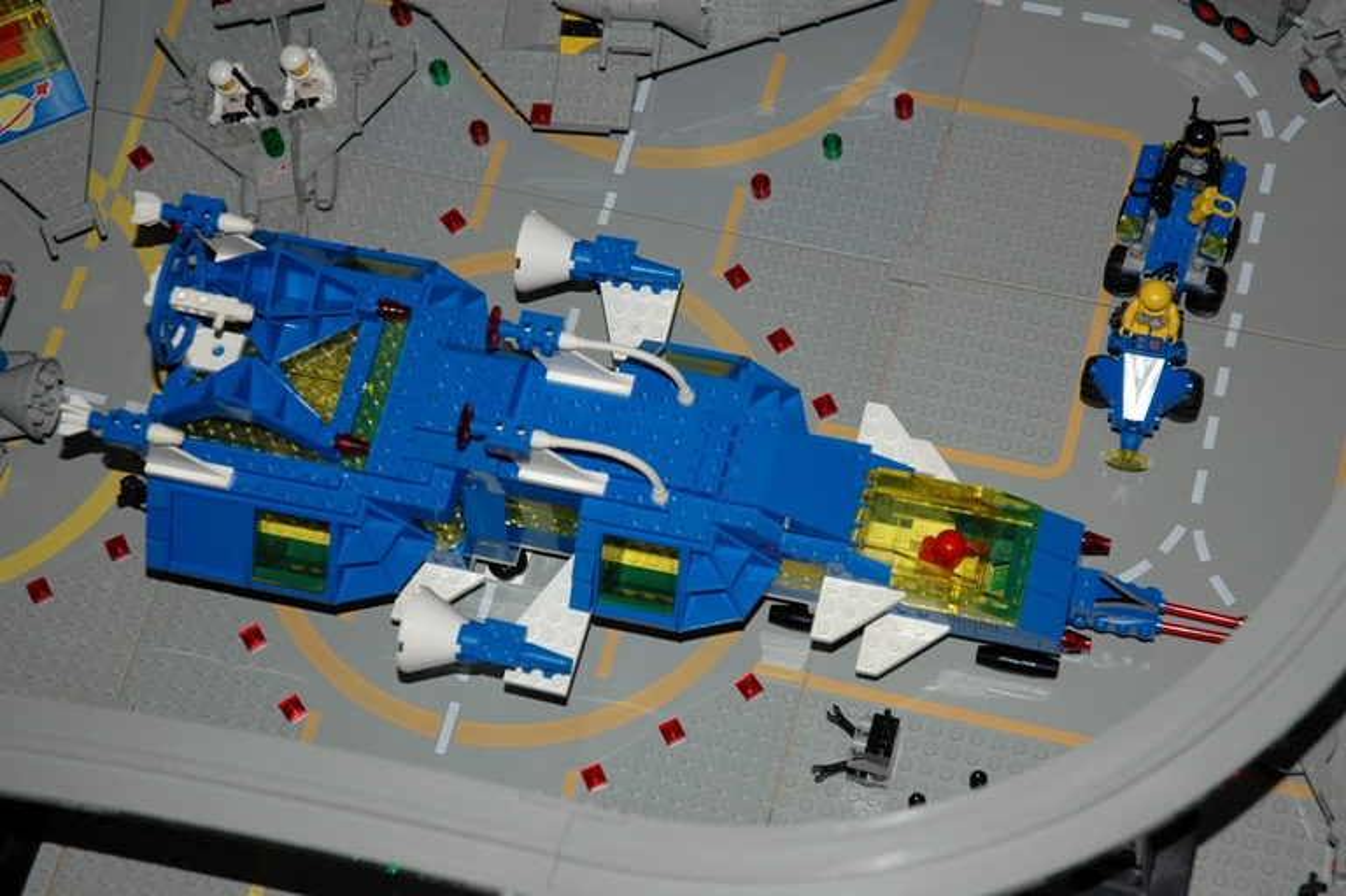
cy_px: 448
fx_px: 3139
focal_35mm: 84
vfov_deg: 16.2
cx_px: 673
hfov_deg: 24.2
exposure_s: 1/60
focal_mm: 56
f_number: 4.5
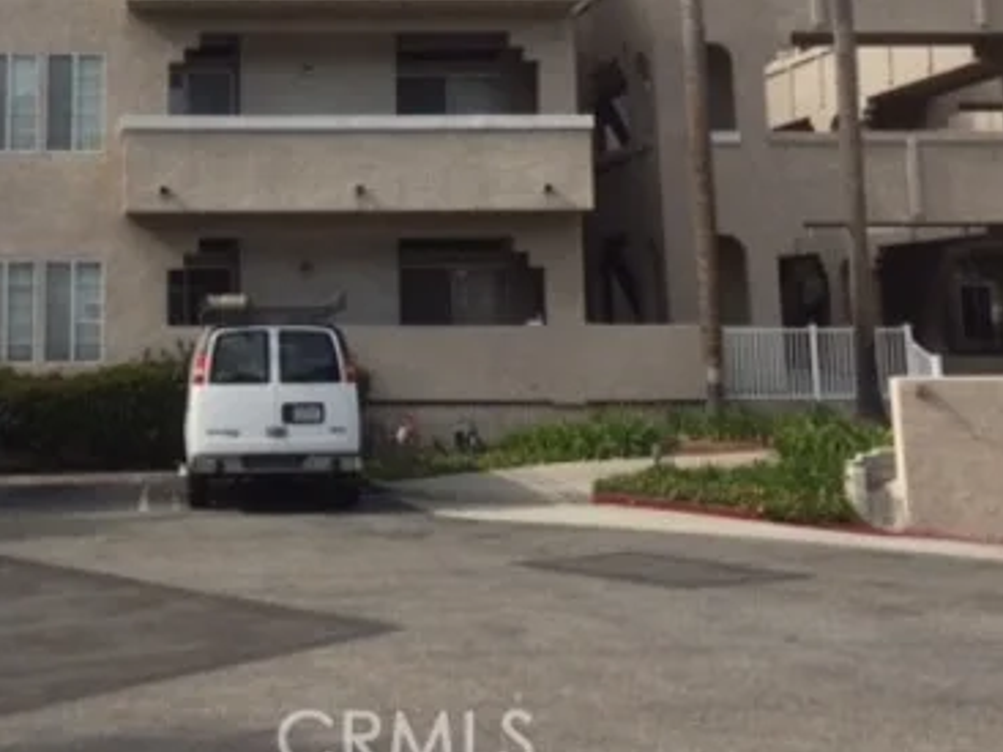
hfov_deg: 32.0
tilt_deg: +7.7
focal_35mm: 59
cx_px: 231
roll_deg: +0.2
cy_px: 19
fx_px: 1709
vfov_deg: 23.8
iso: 32
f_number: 2.2
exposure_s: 1/2415
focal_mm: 4.15
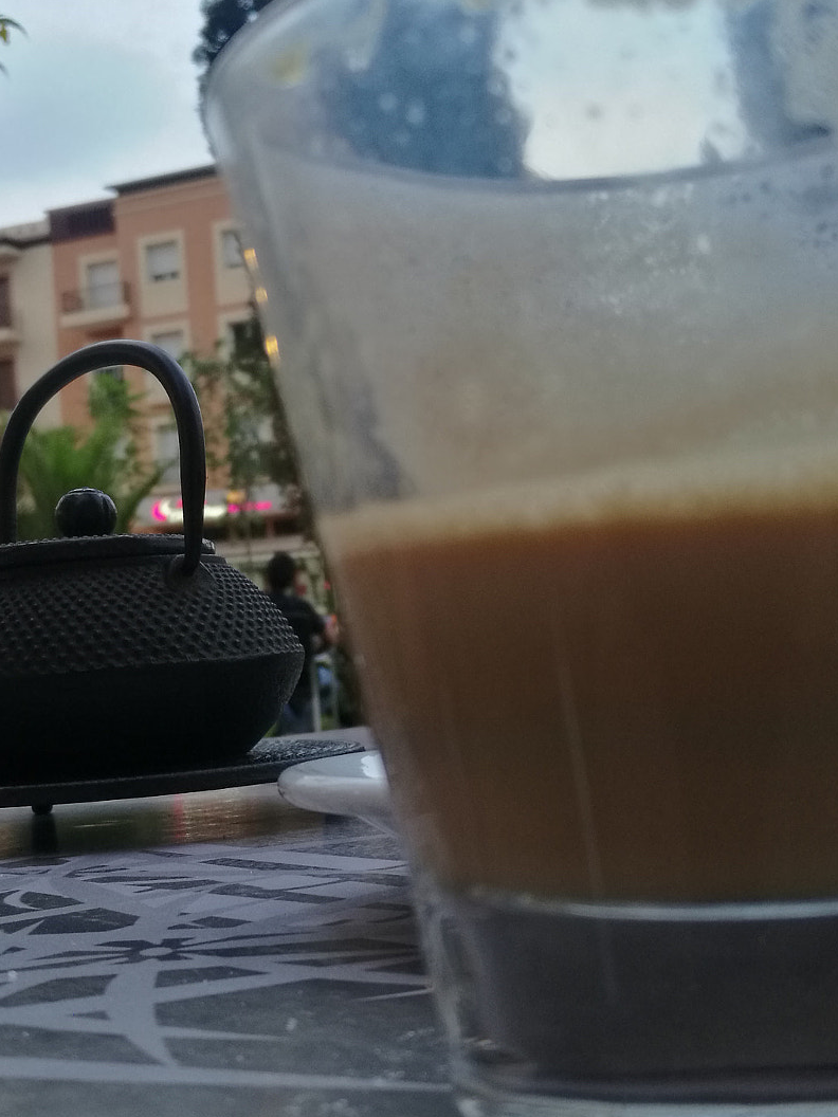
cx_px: 285
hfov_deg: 28.9
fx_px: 1614
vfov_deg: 38.2
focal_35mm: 50
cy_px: 569
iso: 100
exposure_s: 1/33.3
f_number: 2
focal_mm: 4.04
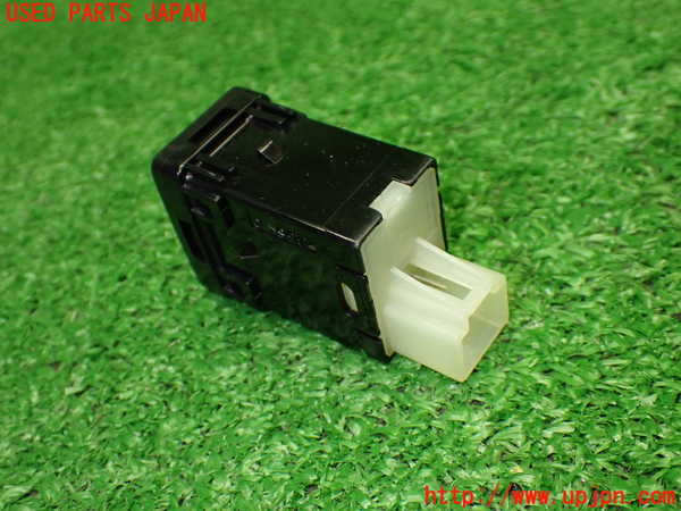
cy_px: 256
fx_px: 866
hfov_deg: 42.9
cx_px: 340
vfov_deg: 32.9
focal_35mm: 44
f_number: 2.9
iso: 800
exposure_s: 1/125
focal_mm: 7.84
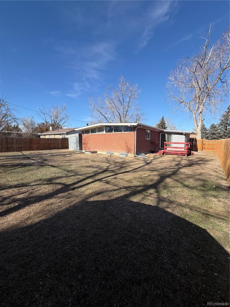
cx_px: 115
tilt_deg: -5.1
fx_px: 124
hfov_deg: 85.7
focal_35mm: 14
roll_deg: -0.1
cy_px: 154
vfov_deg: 102.1
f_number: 2.2
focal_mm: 2.22
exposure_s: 1/770
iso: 32
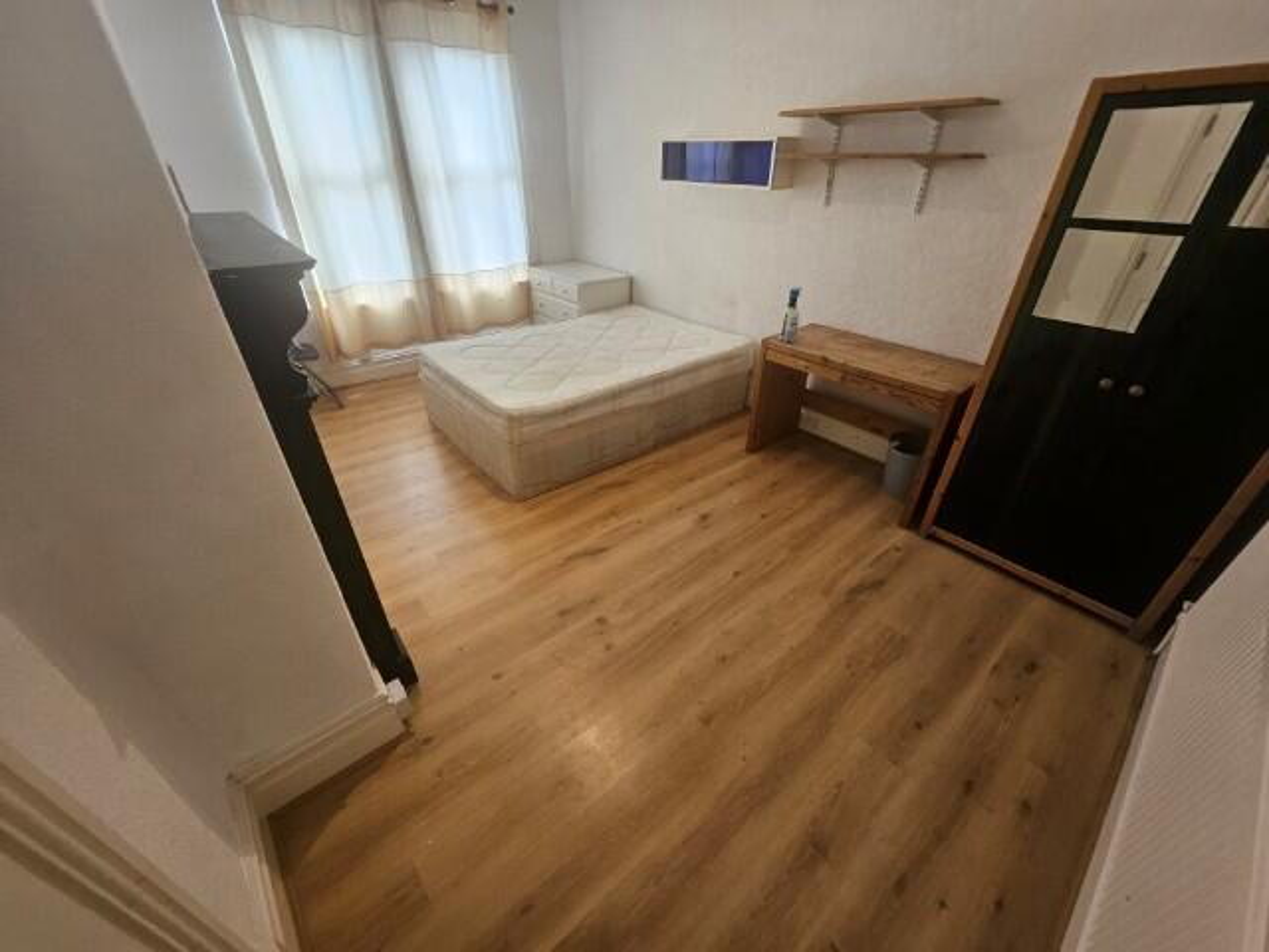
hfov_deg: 106.2
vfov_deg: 89.9
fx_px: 477
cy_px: 476
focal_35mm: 13
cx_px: 634
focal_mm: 1.7
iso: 125
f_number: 2.2
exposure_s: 1/50
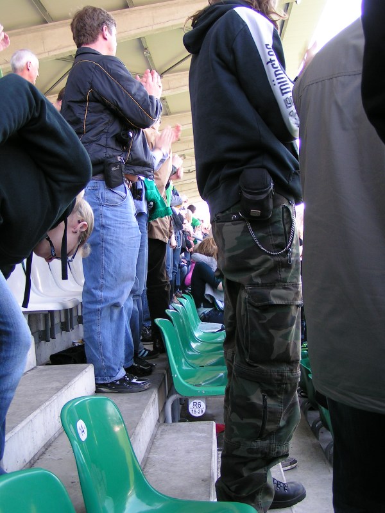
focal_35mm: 38
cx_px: 192
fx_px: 564
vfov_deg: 49.0
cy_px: 256
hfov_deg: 37.7
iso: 50
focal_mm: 5.8
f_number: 2.8
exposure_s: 1/50
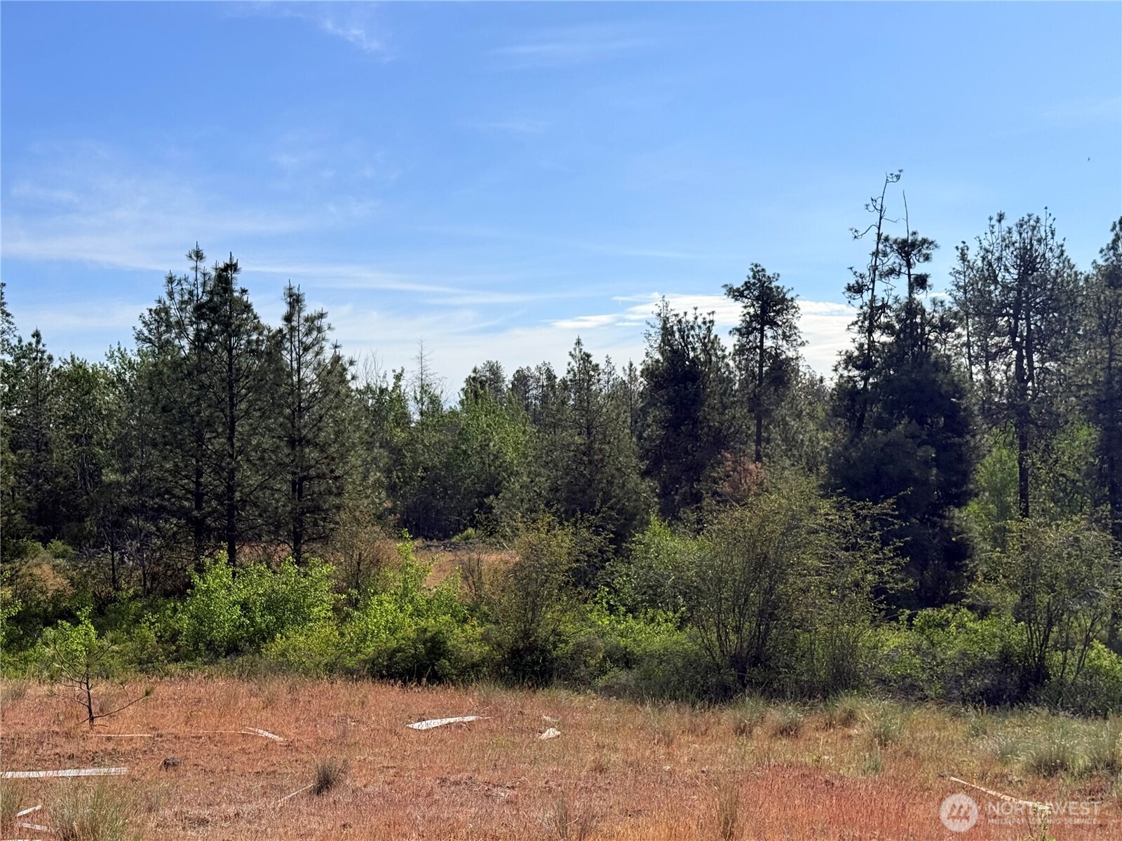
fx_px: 1556
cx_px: 561
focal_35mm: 48
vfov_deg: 30.3
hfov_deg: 39.7
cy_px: 420
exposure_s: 1/9901
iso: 80
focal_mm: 6.76
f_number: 1.78
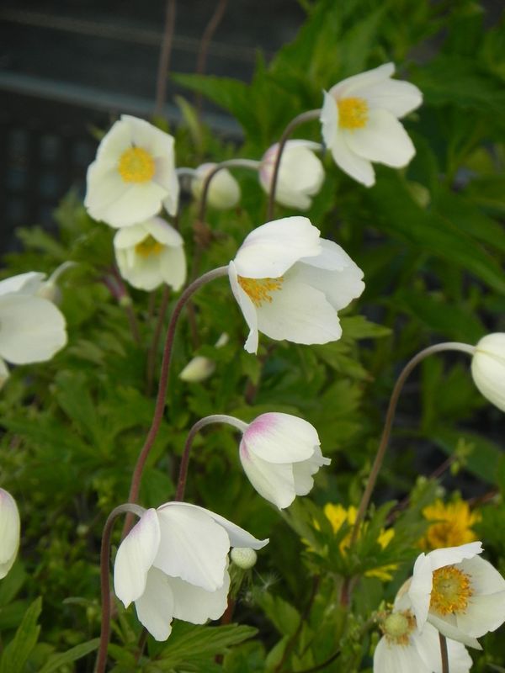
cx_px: 252
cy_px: 336
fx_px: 7333
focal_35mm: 377
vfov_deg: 5.3
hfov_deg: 3.9
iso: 160
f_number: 5
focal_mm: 67.2
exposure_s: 1/500
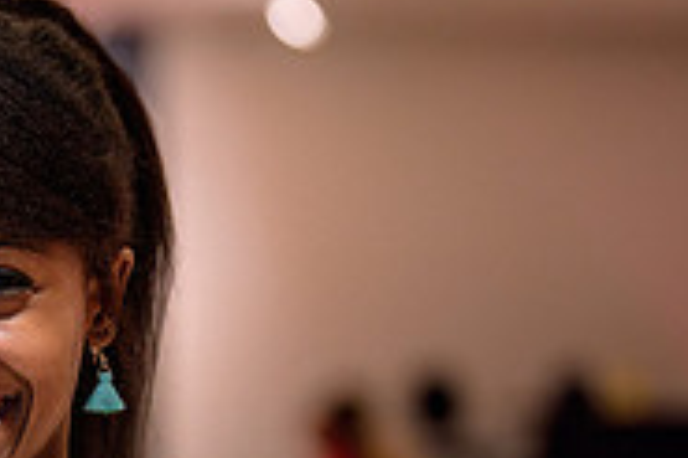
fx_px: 3322
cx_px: -192
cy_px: 590
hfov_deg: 11.5
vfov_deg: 7.8
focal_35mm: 174
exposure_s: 1/400
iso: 1600
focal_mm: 50
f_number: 1.4
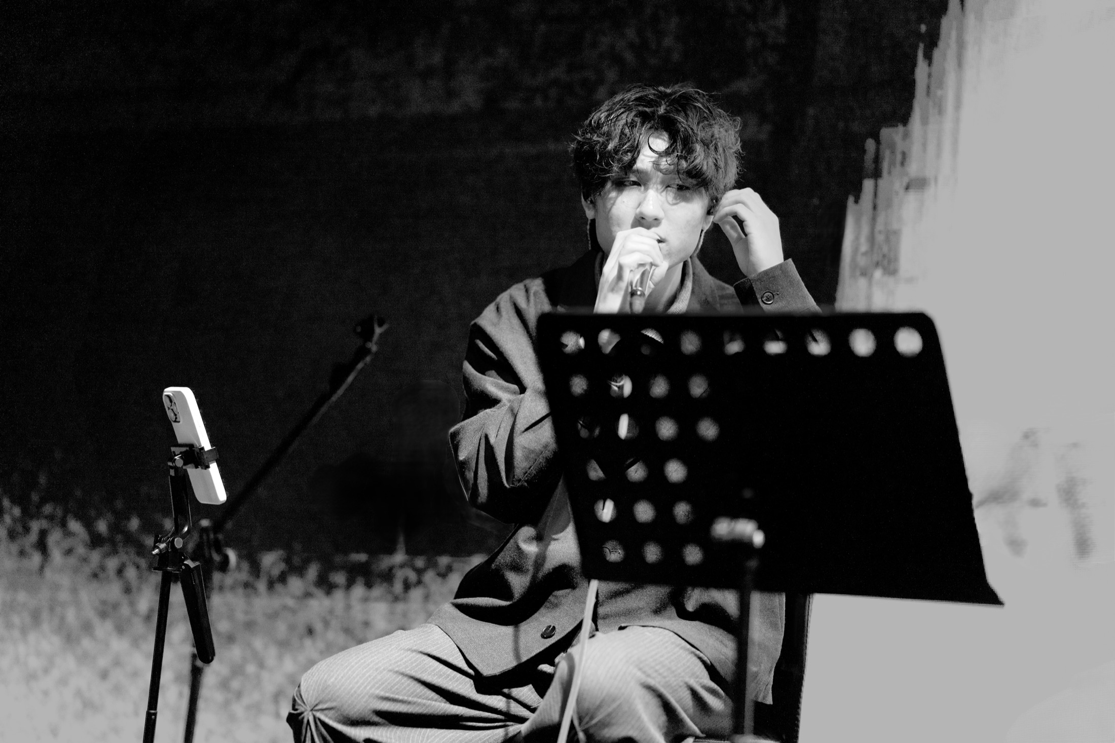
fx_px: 2632
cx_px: 558
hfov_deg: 23.9
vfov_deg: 16.1
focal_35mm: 85
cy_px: 372
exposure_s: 1/250
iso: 250
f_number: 1.4
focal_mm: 85
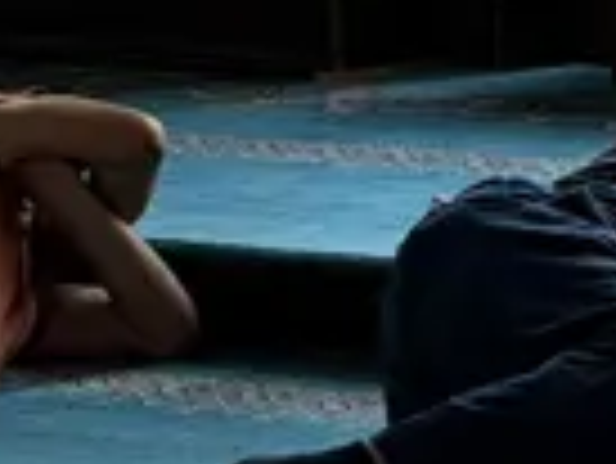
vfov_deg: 4.8
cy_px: 185
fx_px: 5486
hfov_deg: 6.4
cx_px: 683
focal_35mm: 308
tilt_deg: -9.3
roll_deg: +2.0
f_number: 1.78
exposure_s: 1/111
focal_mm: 6.76
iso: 200
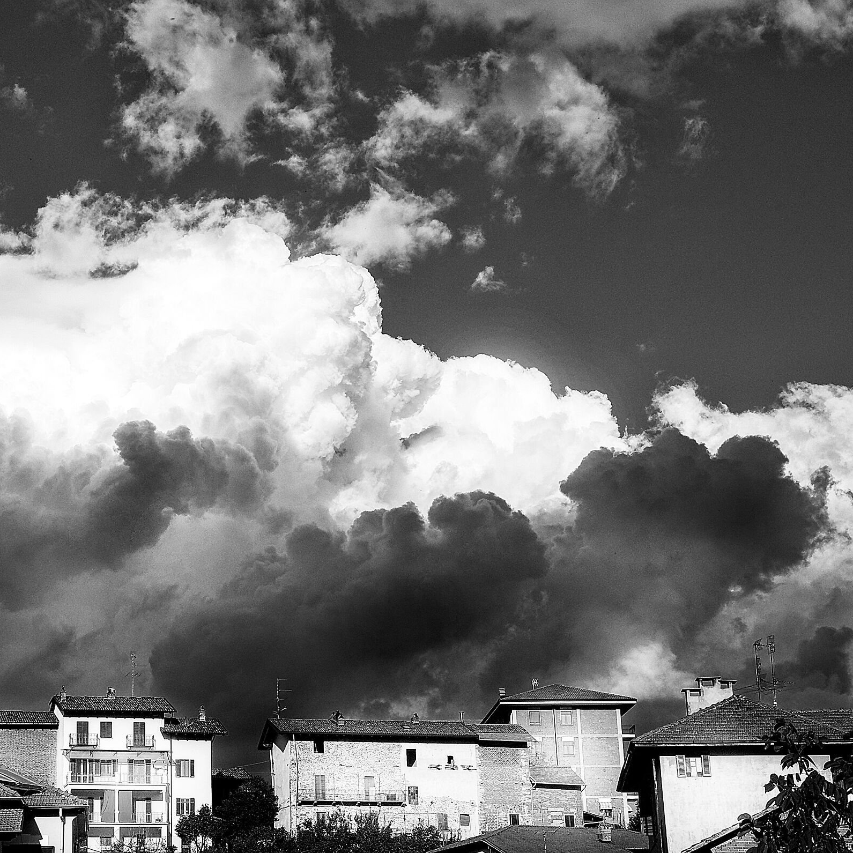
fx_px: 2035
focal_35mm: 73
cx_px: 225
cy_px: 427
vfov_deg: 23.7
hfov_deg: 23.5
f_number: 11
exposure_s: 1/500
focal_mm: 38
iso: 200
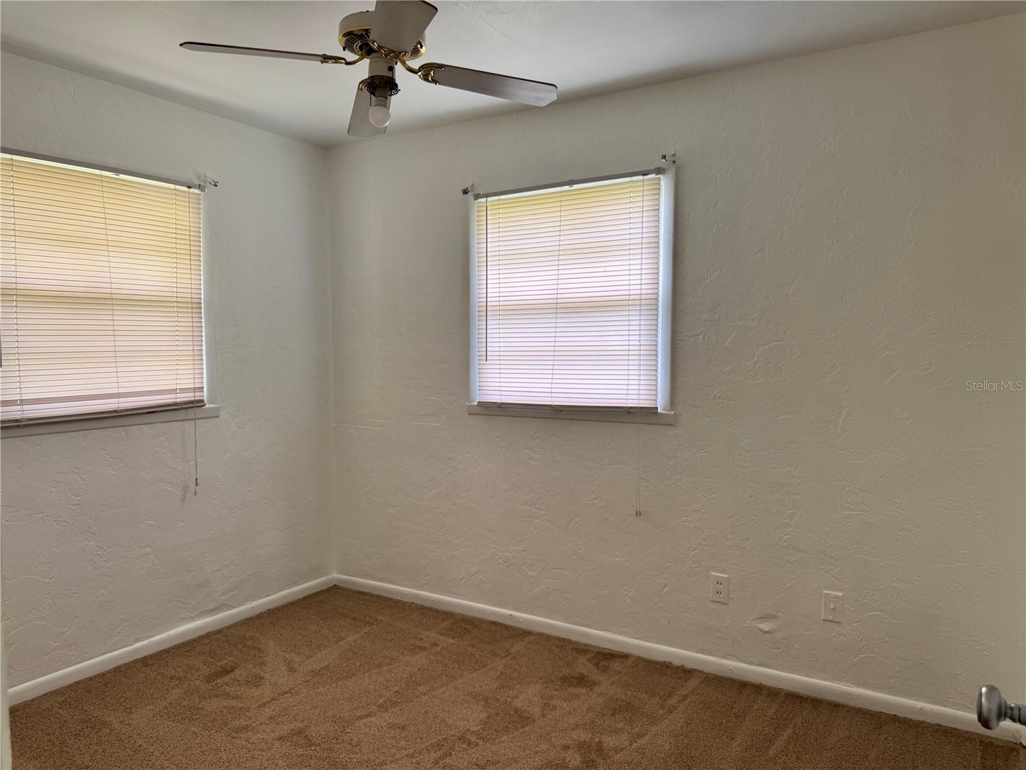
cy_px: 385
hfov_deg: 71.6
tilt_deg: -3.6
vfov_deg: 56.8
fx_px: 711
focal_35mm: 24
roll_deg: -0.4
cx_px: 513
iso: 100
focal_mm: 6.76
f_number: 1.78
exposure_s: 1/121
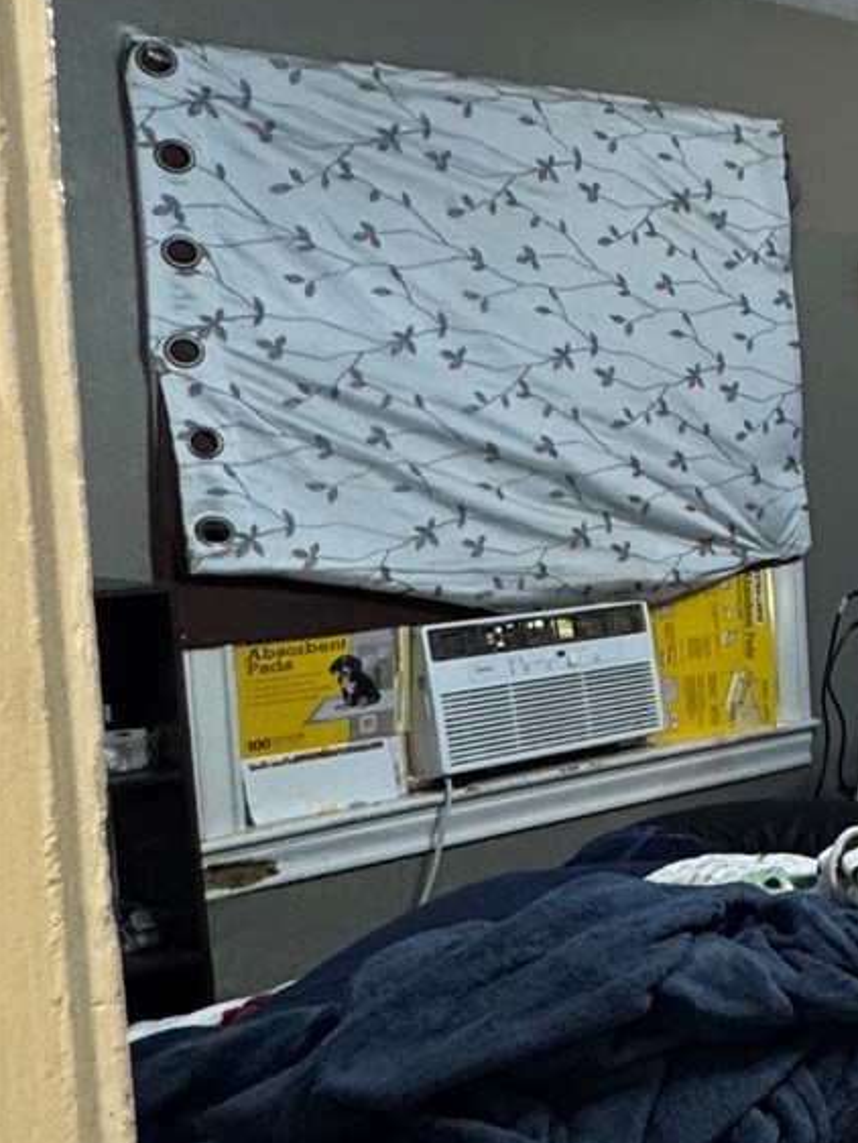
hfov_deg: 20.2
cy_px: 525
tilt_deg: -5.0
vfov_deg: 37.5
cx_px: 1557
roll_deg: +0.9
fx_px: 1684
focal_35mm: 51
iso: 200
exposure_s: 1/60
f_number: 2.2
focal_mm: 2.22
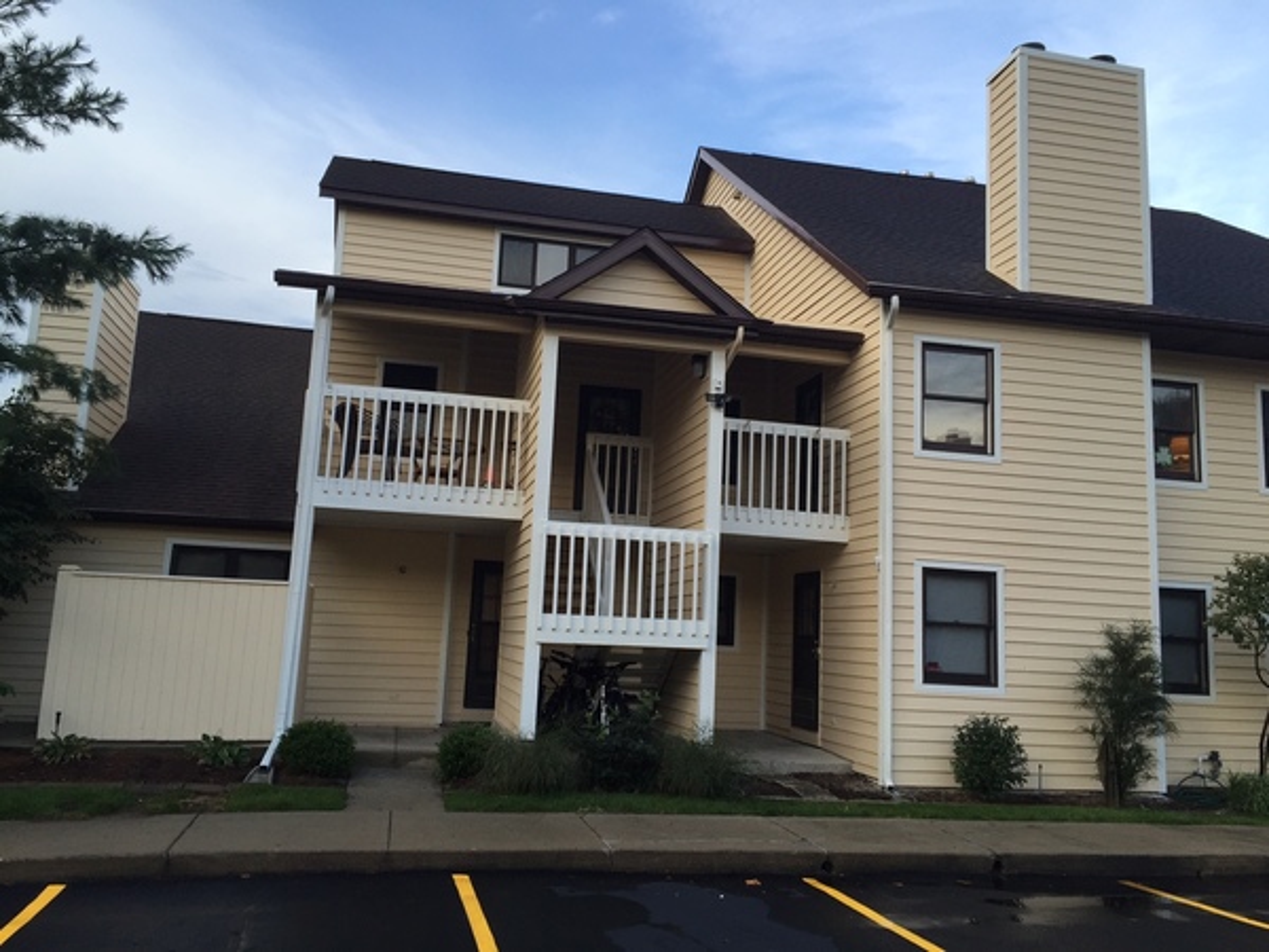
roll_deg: -4.8
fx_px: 1063
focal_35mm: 29
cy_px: 476
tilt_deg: +9.4
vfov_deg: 48.2
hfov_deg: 61.7
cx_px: 634
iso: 32
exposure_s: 1/152
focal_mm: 4.15
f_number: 2.2
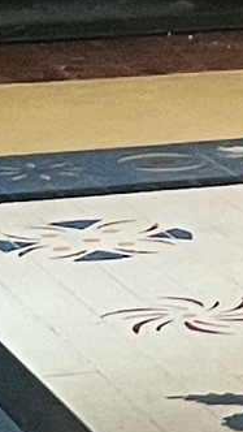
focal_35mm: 262
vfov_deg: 8.0
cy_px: -277
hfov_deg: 4.5
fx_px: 2998
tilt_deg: -3.5
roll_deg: +0.4
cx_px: 698
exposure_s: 1/60
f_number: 1.6
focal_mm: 5.1
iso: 320
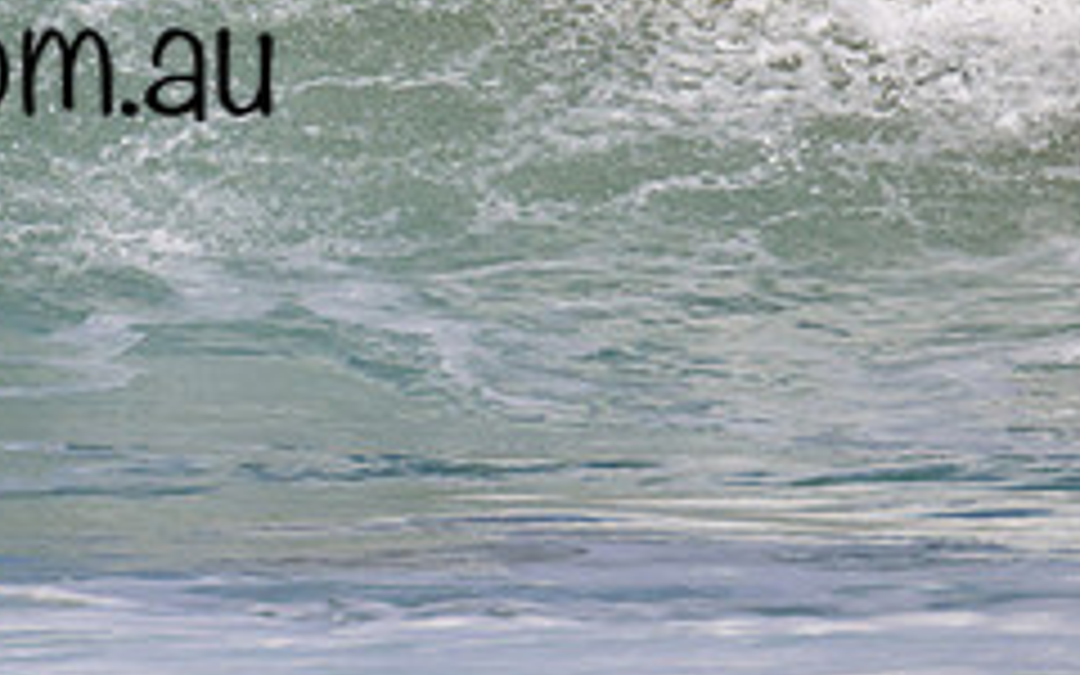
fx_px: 52274
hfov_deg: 1.2
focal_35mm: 1776
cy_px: -67
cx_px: -291
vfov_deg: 0.7
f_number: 11
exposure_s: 1/2000
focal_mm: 560
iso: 500
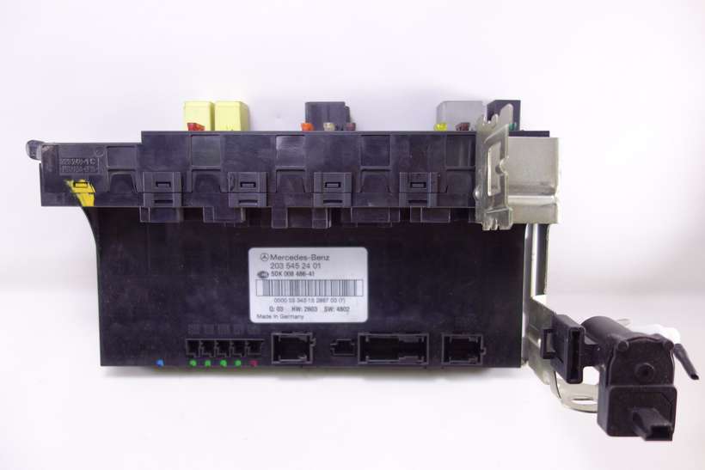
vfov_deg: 46.4
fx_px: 548
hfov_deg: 65.5
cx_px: 352
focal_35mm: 28
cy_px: 235
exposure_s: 1/80
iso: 125
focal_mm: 10.4
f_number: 1.8
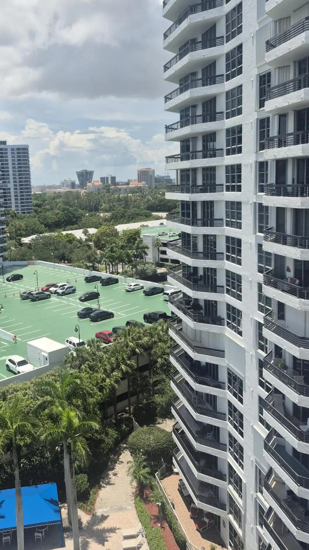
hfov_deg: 37.5
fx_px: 452
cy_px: 249
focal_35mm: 31
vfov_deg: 62.5
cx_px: 110
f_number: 1.8
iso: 25
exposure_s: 1/2168
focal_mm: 5.4
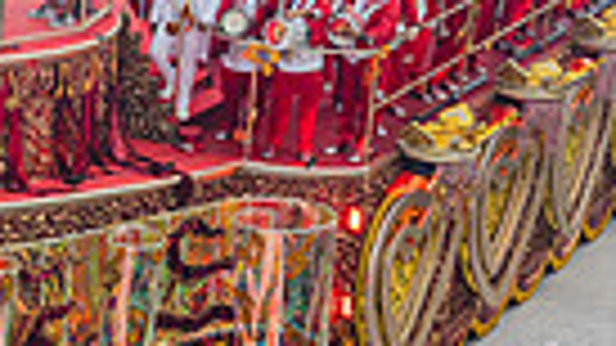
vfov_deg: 9.0
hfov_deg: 15.4
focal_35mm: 135
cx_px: -117
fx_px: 2205
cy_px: 180
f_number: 5
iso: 800
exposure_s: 1/1000
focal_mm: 30.5
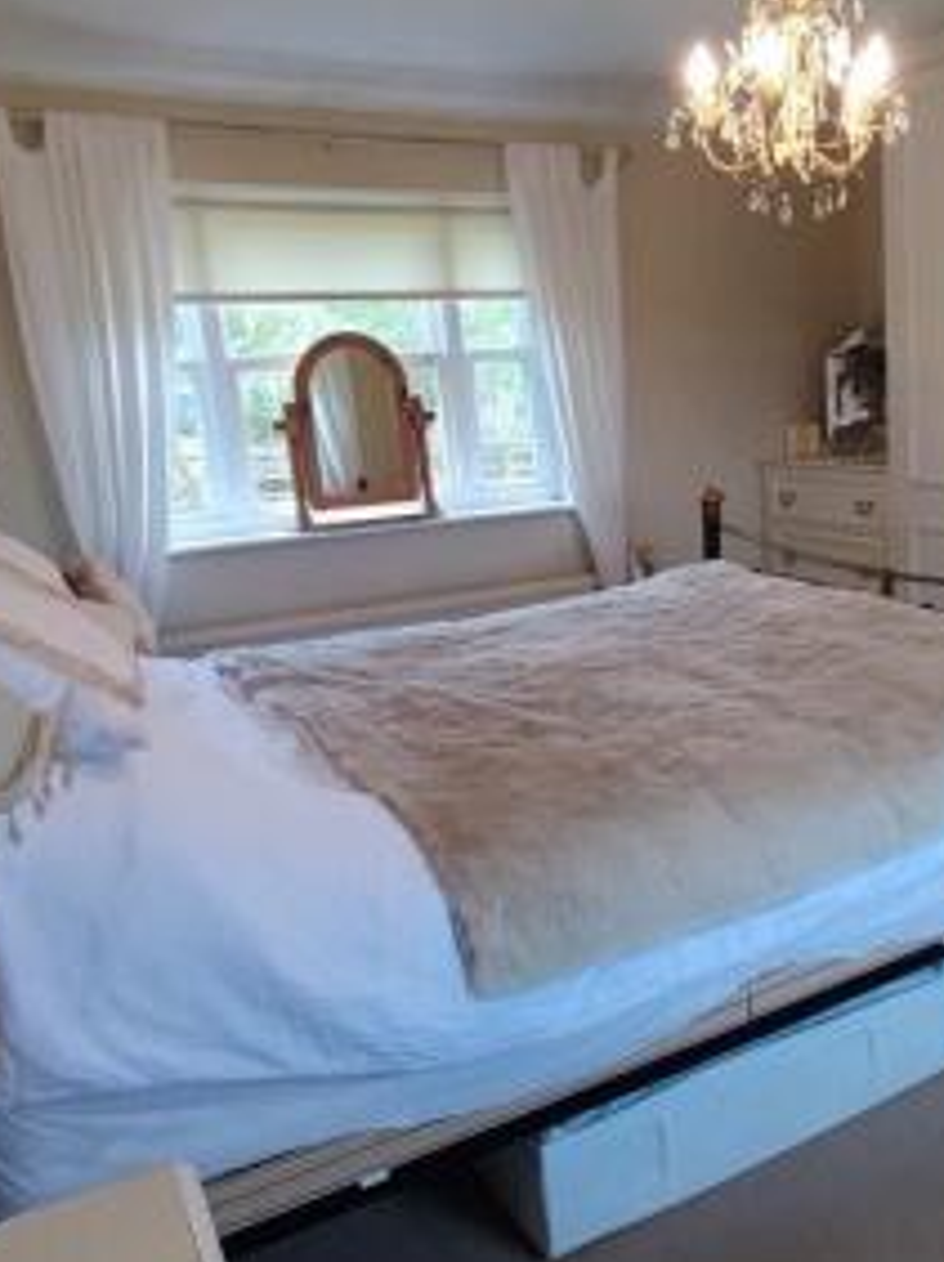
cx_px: 738
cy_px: 656
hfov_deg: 43.5
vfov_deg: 58.4
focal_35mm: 31
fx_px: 1129
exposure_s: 1/50
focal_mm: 1.65
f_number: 2.2
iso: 116
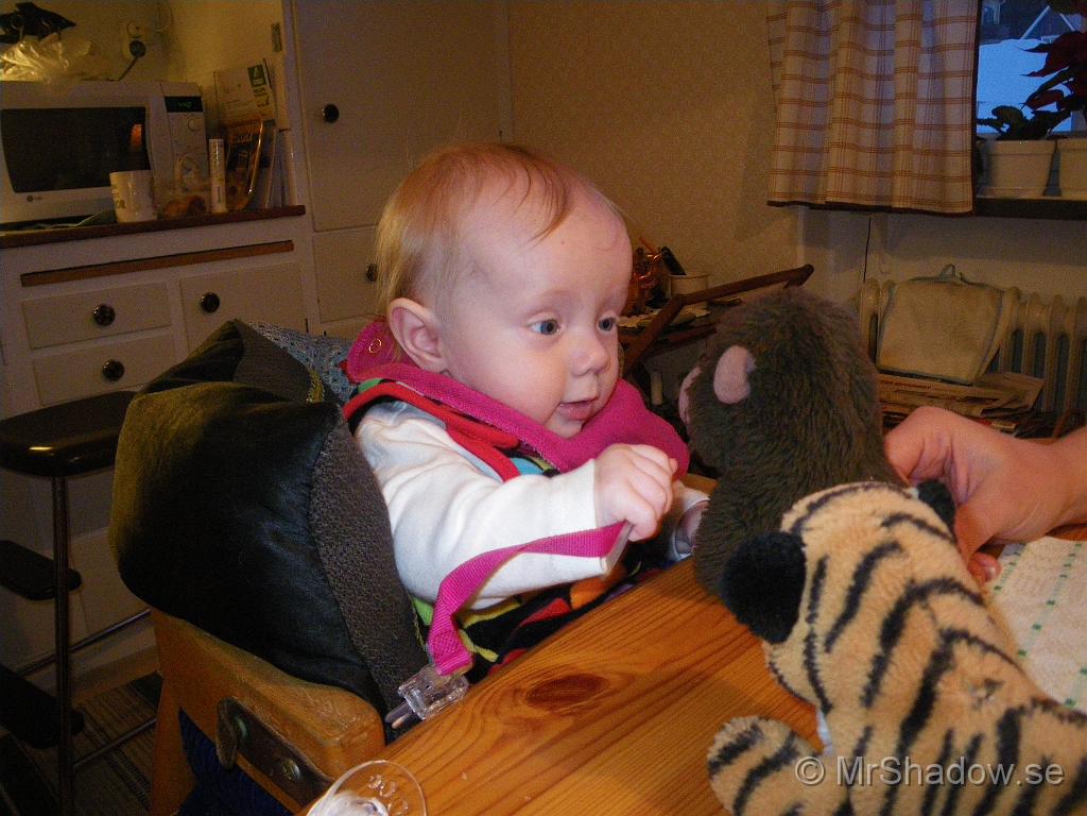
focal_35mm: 28
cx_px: 544
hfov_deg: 63.4
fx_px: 879
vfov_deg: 49.7
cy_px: 408
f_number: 3.5
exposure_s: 1/50
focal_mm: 5
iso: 400
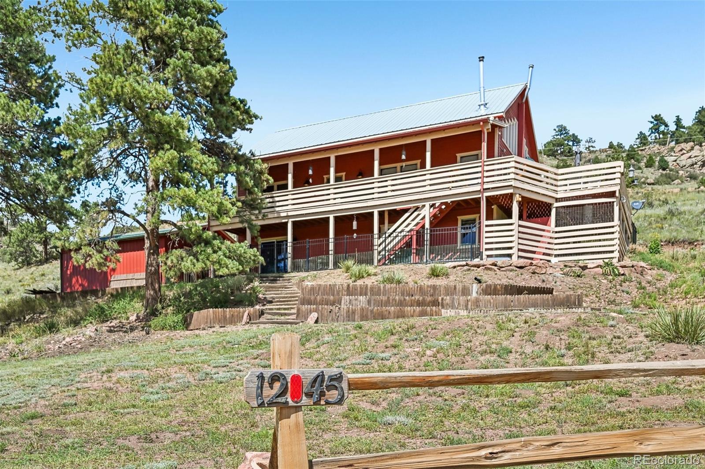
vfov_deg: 43.6
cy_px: 234
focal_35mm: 30
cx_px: 352
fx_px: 587
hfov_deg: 61.9
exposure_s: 1/160
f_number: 9
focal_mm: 30
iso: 64
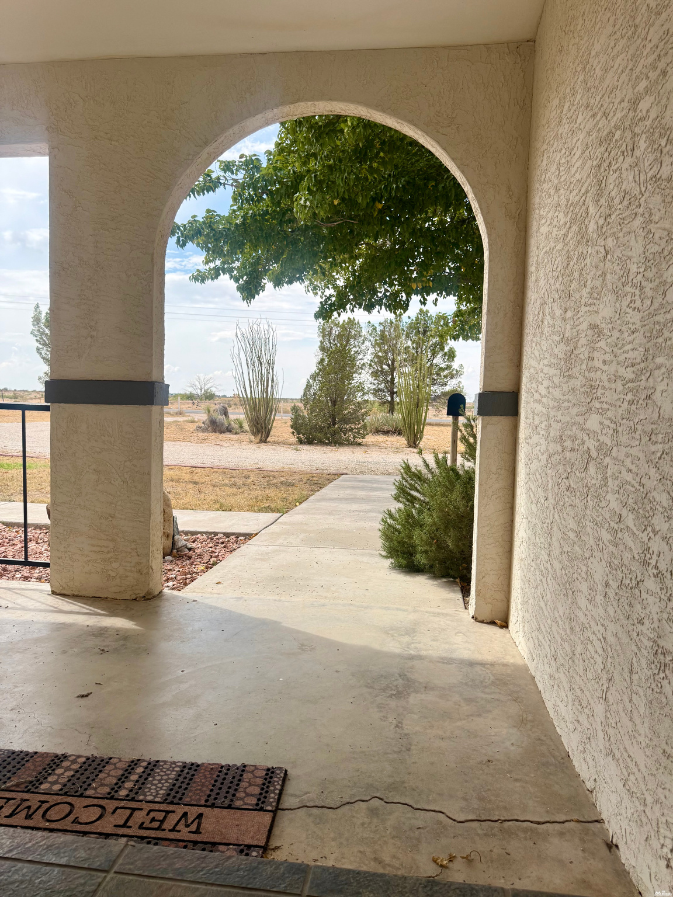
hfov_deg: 56.8
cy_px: 448
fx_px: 622
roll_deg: -1.6
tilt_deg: -3.4
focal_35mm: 24
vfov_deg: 71.6
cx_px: 336
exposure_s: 1/2907
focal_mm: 6.76
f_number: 1.78
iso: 100
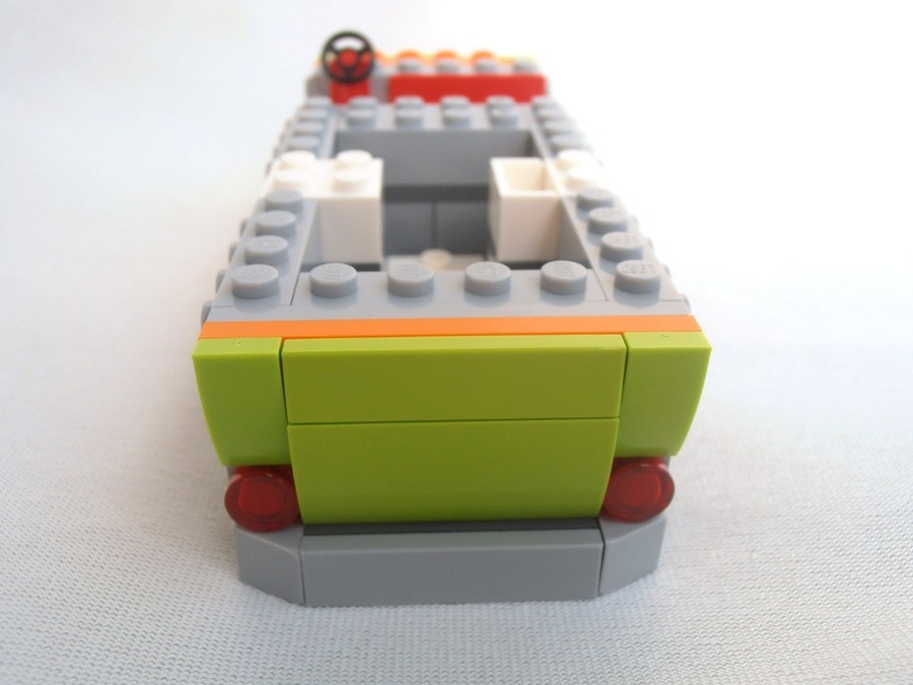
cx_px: 456
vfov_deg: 38.7
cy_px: 342
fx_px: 976
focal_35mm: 37
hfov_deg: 50.1
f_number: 3.9
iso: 80
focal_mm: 6.61
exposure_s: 1/200
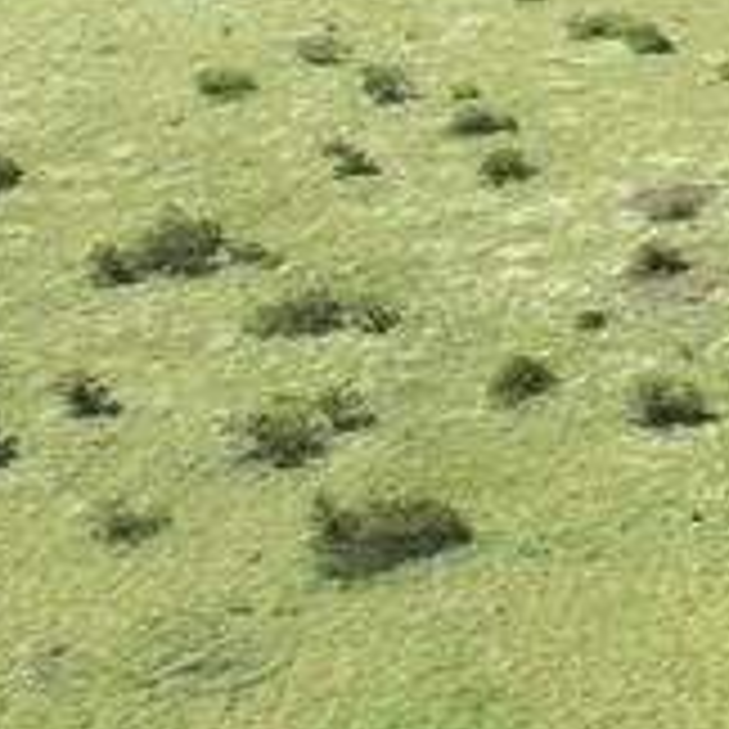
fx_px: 3193
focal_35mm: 134
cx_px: 1845
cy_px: 443
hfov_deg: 10.8
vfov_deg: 13.0
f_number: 2.8
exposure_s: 1/1250
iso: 130
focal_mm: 12.29
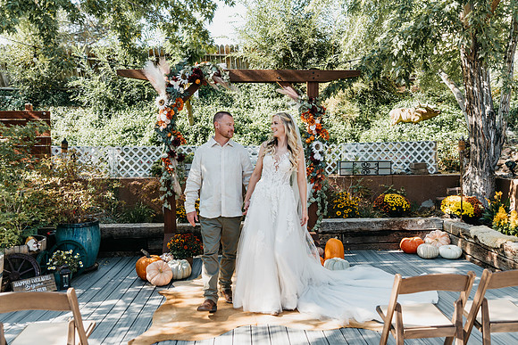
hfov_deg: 59.0
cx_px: 272
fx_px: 458
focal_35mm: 32
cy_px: 179
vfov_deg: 41.4
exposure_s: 1/400
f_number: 2.8
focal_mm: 30
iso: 160
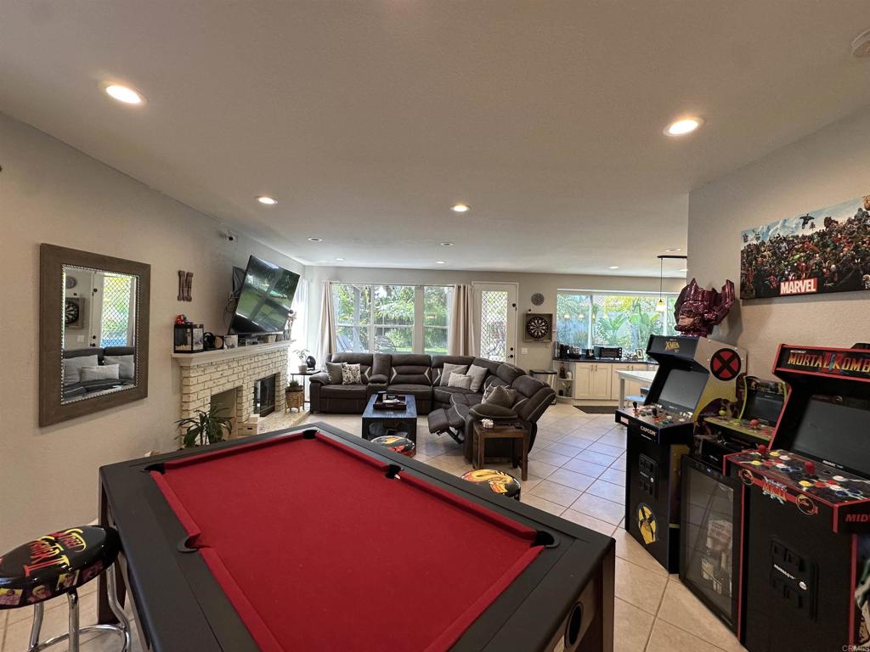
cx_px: 435
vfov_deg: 85.7
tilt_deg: +0.3
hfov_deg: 102.1
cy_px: 326
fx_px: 352
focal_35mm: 14
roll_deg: -0.9
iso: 125
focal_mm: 2.22
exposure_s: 1/120
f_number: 2.2
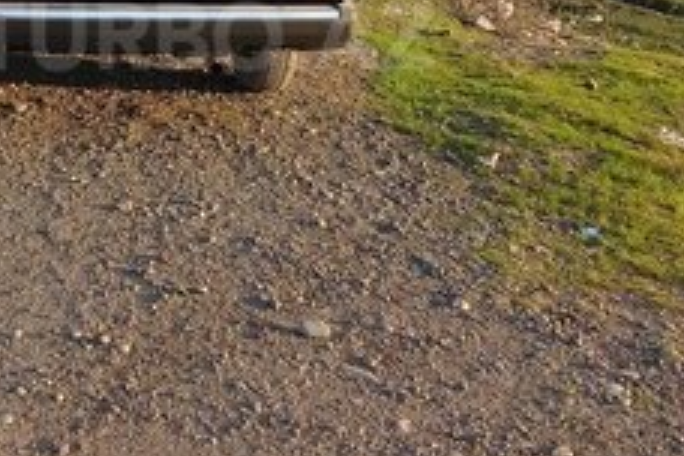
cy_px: 36
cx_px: 204
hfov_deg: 28.6
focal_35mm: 70
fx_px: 1330
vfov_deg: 19.1
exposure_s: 1/263
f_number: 2.2
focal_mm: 3.3
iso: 50
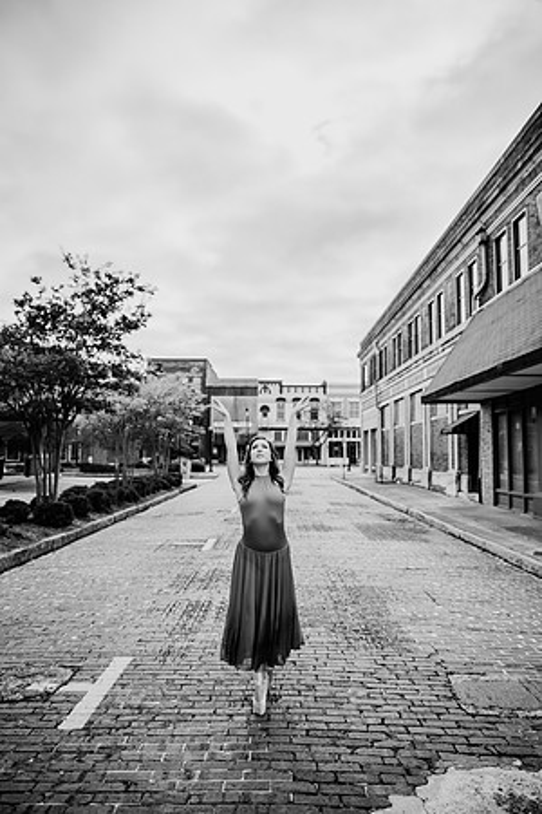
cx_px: 271
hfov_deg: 53.1
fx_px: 542
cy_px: 407
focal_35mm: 24
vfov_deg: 73.7
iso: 160
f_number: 2.2
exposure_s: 1/1250
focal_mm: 24
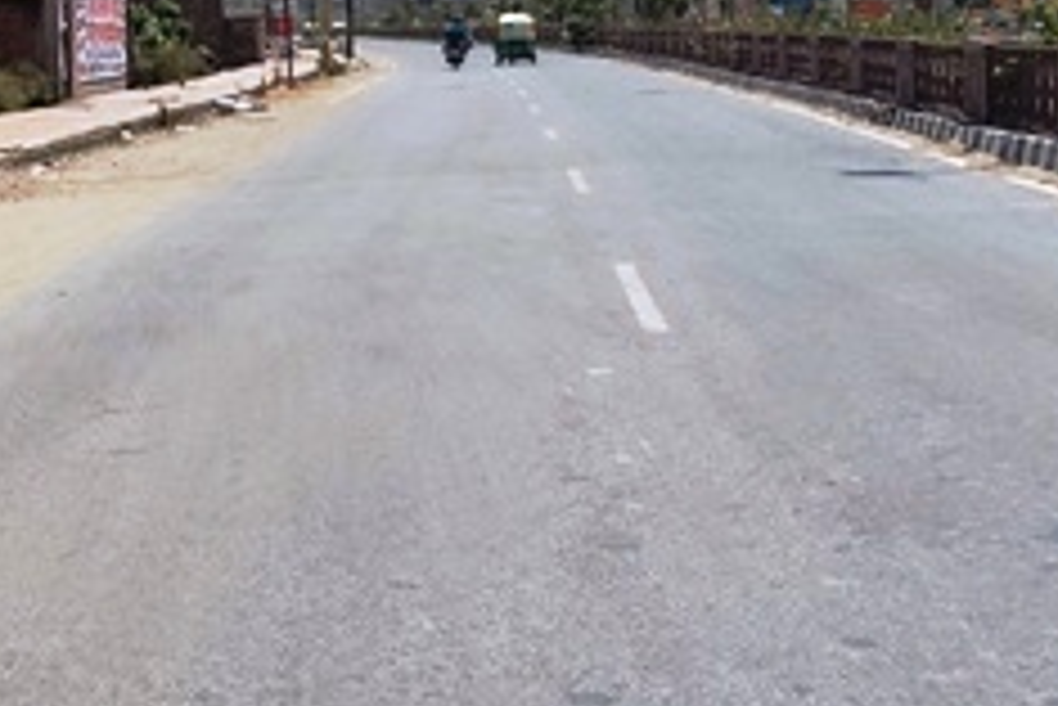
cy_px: 135
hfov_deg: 24.7
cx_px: 477
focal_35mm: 82
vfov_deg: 16.5
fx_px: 2411
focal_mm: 4.22
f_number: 1.8
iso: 50
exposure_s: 1/1380
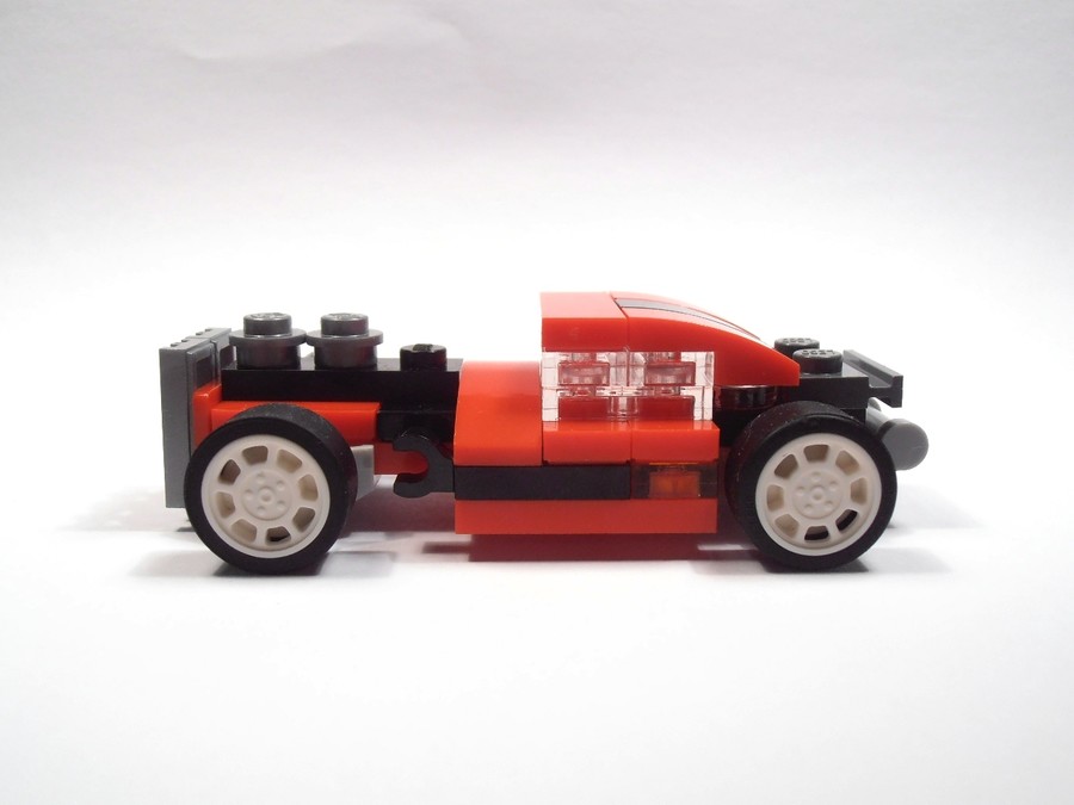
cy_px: 402
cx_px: 537
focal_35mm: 37
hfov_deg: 50.1
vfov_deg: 38.7
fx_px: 1148
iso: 80
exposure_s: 1/50
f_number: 3.9
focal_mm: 6.61
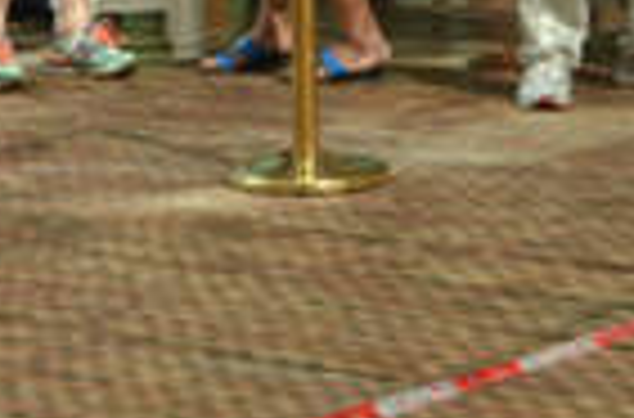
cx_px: -585
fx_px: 3651
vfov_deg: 6.6
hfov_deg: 9.4
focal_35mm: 208
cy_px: 236
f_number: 8
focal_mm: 28
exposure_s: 1/250
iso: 160
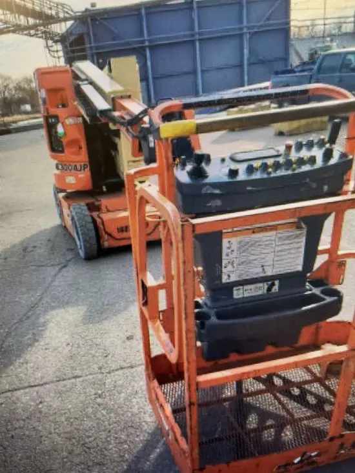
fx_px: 355
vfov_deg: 67.3
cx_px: 178
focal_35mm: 26
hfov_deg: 53.1
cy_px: 236
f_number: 1.6
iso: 125
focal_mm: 5.1
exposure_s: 1/77
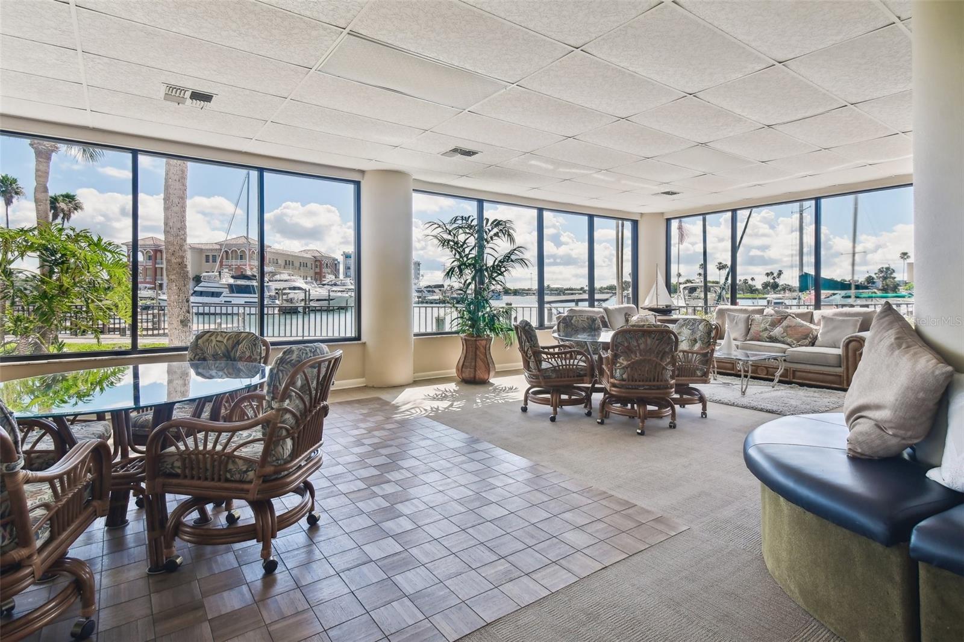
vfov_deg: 67.4
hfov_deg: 90.0
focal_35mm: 18
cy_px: 321
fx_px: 482
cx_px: 482
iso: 100
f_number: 7.1
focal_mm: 12
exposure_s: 1/320
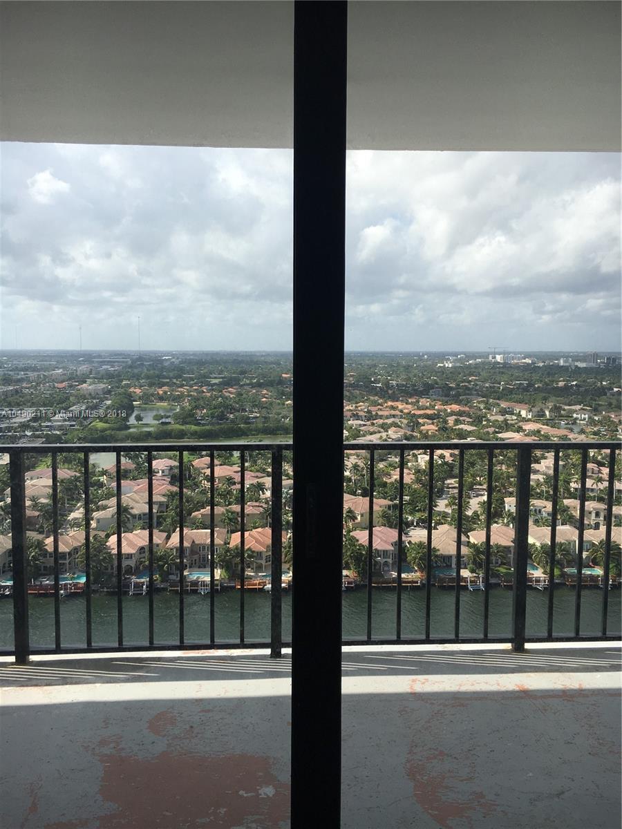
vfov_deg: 61.7
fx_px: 695
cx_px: 311
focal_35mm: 29
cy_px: 414
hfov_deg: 48.2
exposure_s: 1/1876
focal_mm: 4.15
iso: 25
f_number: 2.2
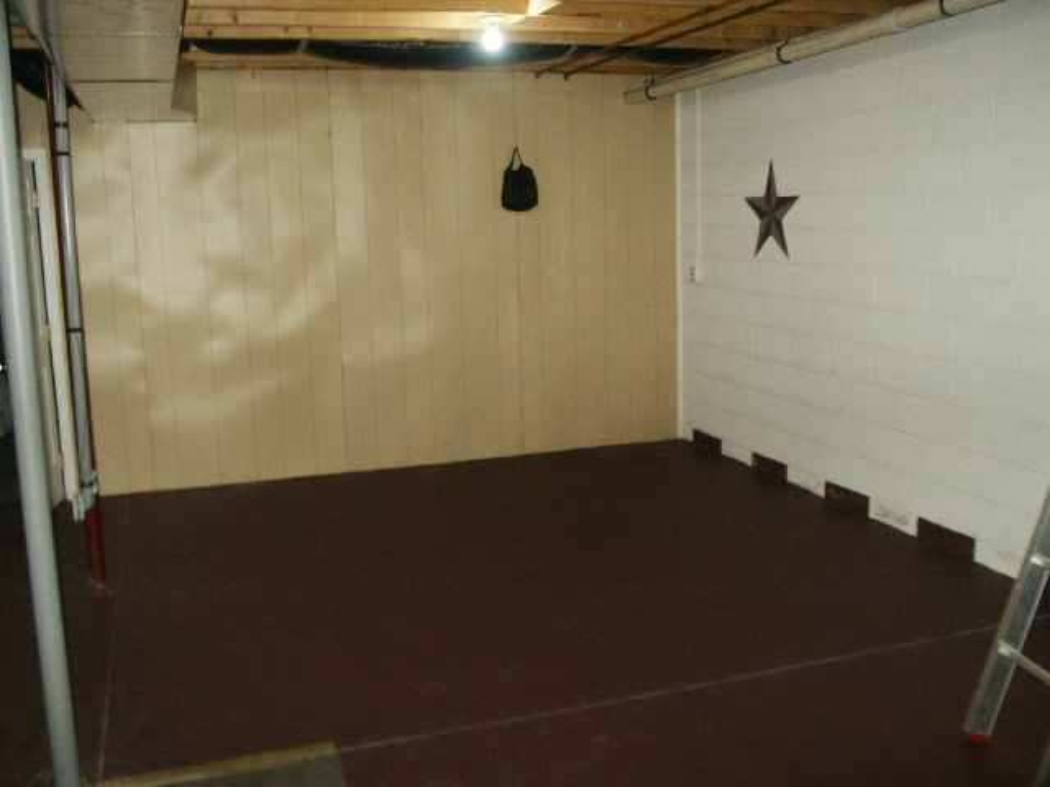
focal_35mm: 35
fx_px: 1062
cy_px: 394
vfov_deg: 40.7
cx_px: 525
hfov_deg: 52.6
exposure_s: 1/45
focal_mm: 7.19
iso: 200
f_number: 3
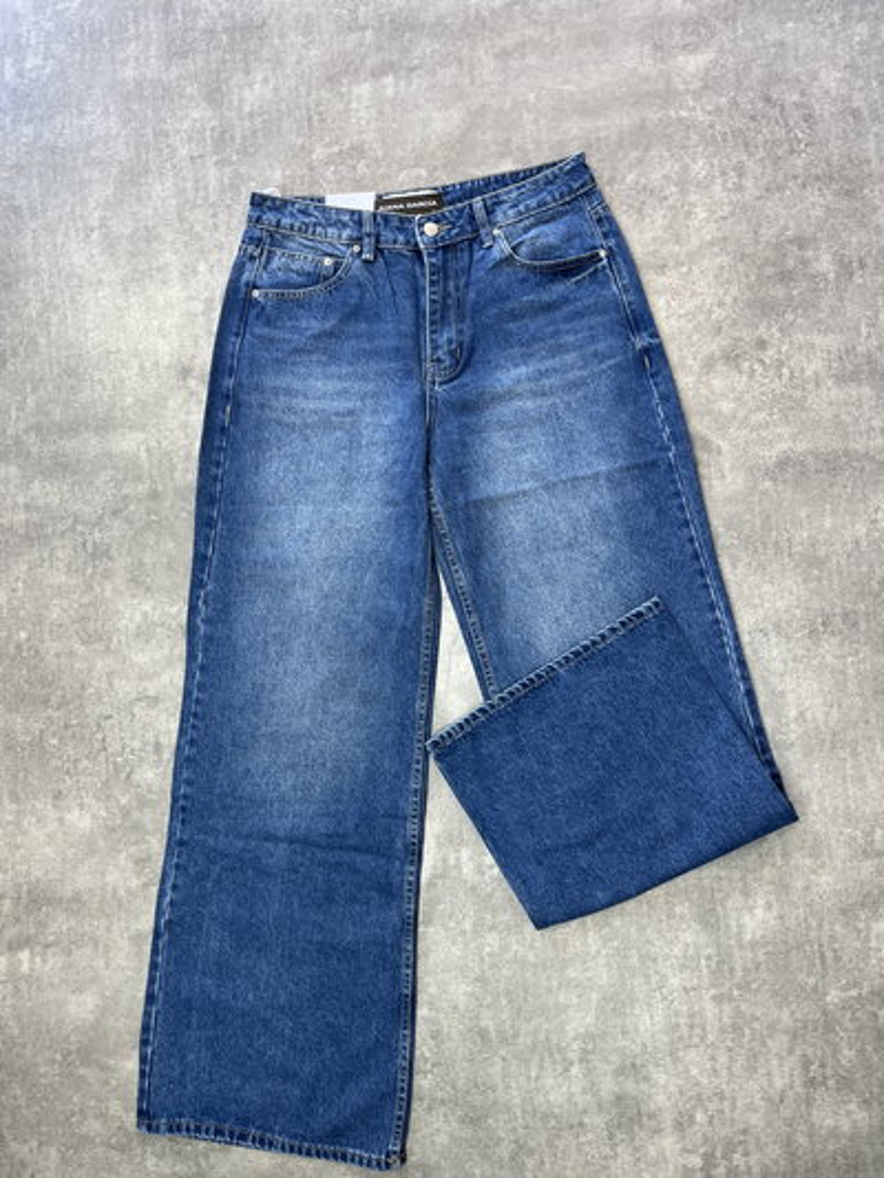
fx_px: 885
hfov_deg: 53.1
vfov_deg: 67.3
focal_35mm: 26
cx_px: 442
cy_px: 589
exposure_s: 1/122
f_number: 1.6
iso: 64
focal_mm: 5.1
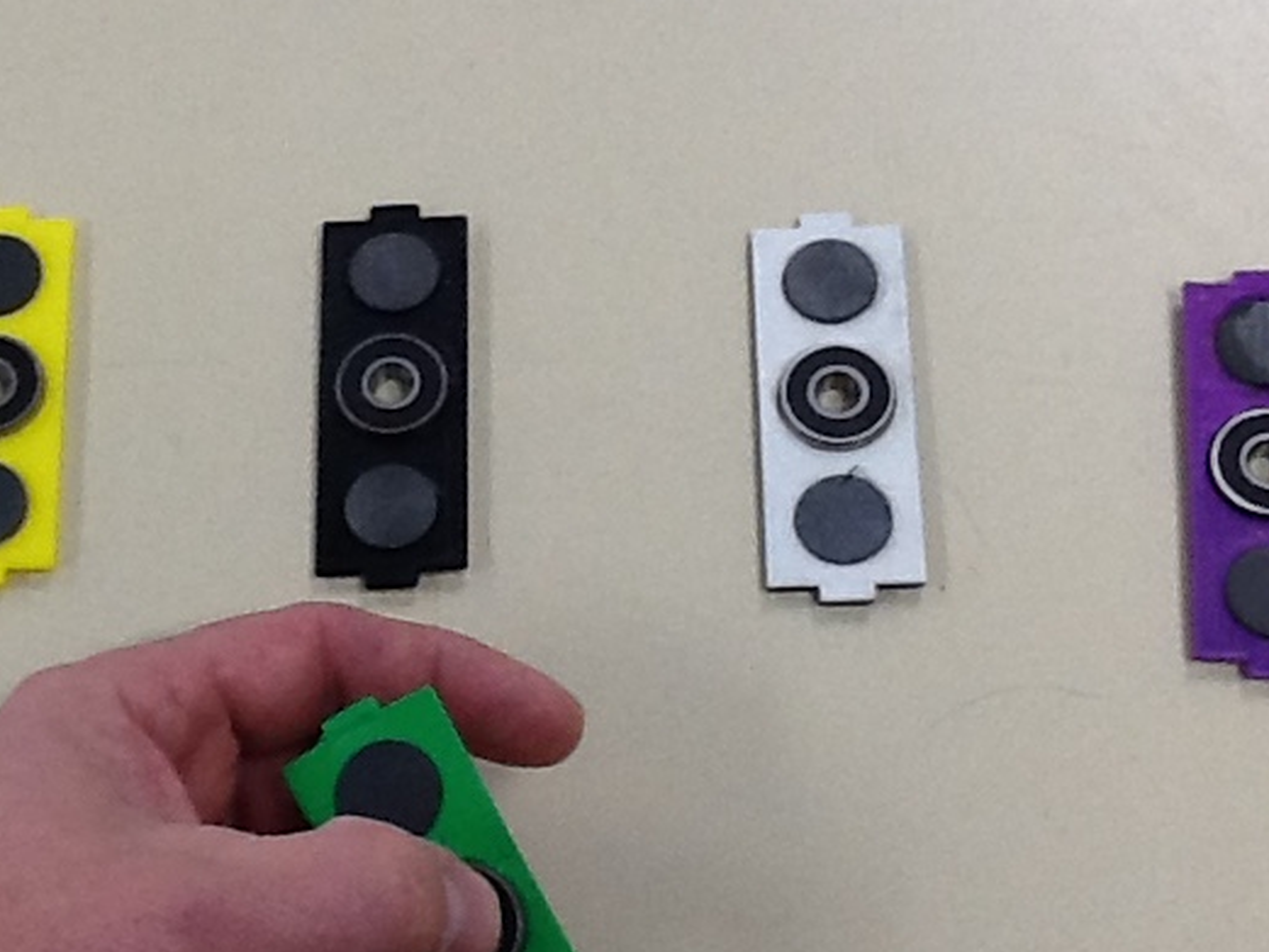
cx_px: 334
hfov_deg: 23.9
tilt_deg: -66.2
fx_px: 2970
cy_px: 670
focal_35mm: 81
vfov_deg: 18.1
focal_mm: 2.03
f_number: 2.4
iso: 50
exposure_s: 1/40
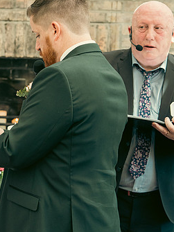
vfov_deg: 16.4
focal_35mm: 120
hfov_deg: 12.2
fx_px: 805
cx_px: -8
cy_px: 114
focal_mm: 48
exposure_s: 1/200
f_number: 3.5
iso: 640
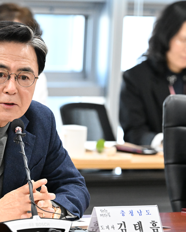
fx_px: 2526
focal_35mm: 367
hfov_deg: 4.2
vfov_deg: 5.3
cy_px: 116
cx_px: 49
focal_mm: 260
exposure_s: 1/250
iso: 10000
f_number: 7.1
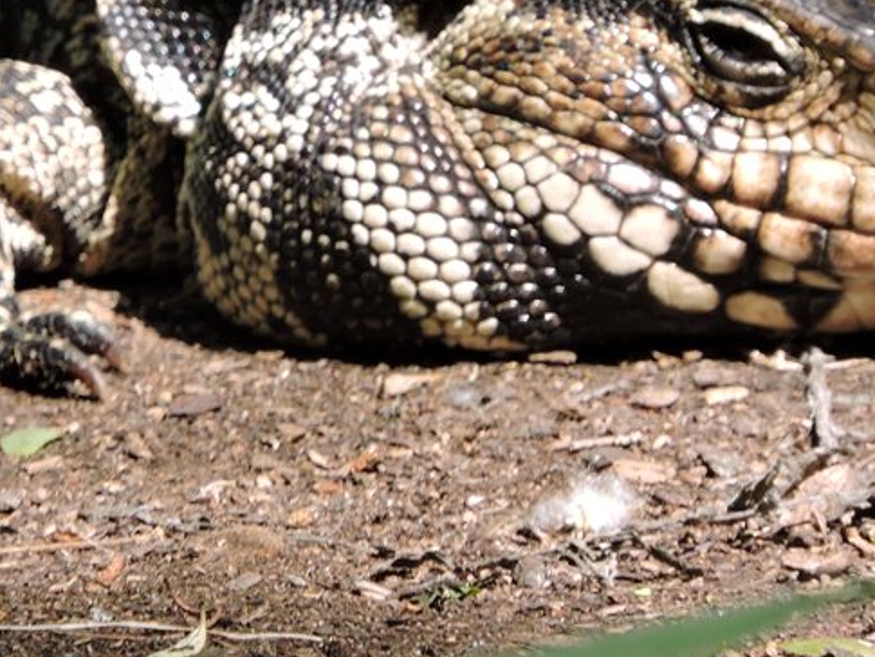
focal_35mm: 2226
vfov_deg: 0.7
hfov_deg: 0.9
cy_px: 79
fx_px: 56281
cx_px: 85
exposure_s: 1/250
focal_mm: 161.2
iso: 180
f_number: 5.6
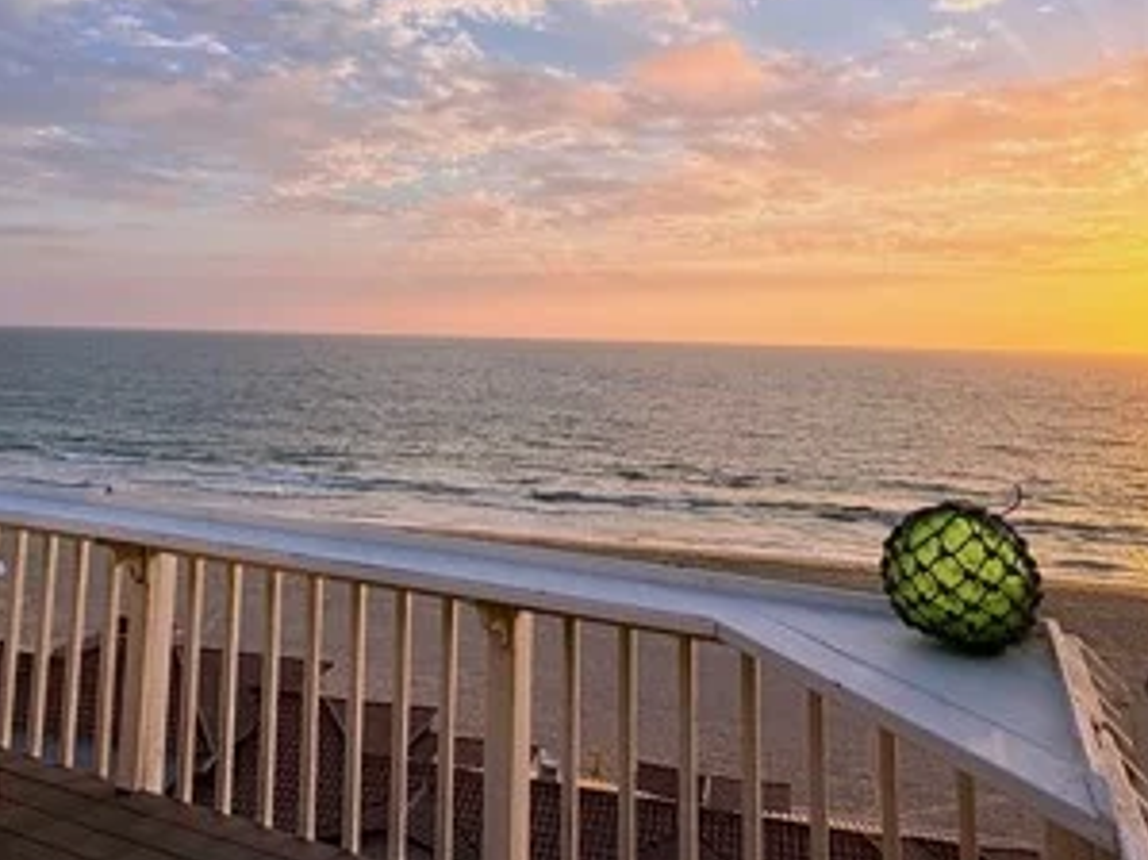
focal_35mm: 30
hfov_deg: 59.7
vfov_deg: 45.1
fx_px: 995
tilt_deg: +7.9
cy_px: 213
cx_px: 484
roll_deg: -1.1
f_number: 2.2
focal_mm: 2.22
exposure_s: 1/770
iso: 32
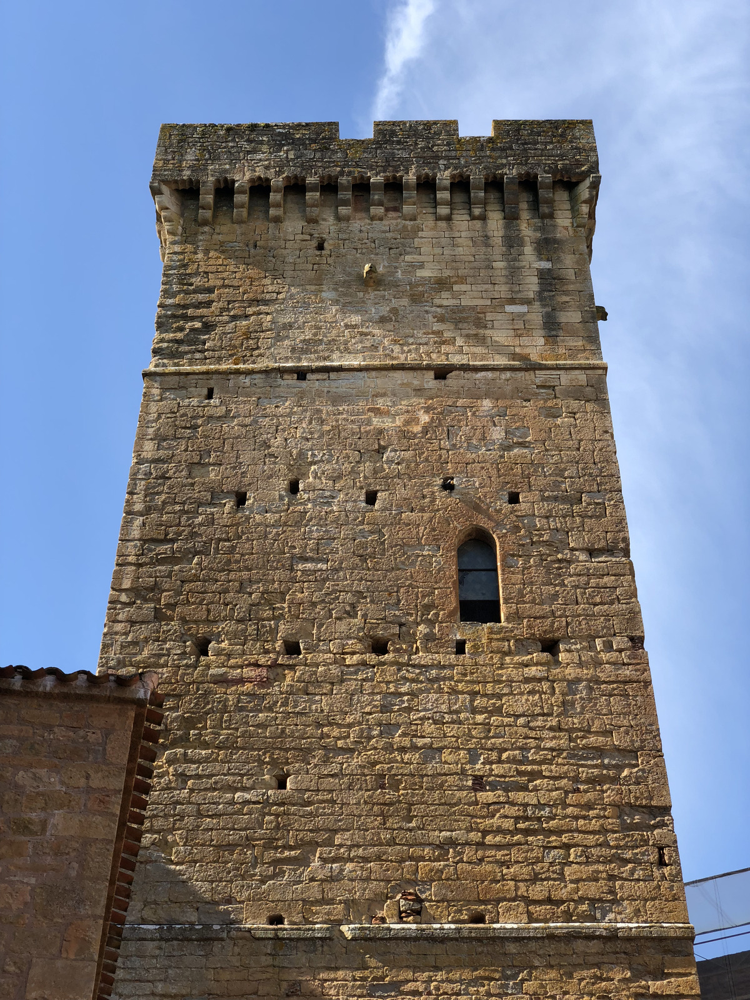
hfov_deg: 28.0
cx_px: 375
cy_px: 500
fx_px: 1502
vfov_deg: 36.8
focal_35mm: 52
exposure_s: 1/384
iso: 16
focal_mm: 6
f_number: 2.4
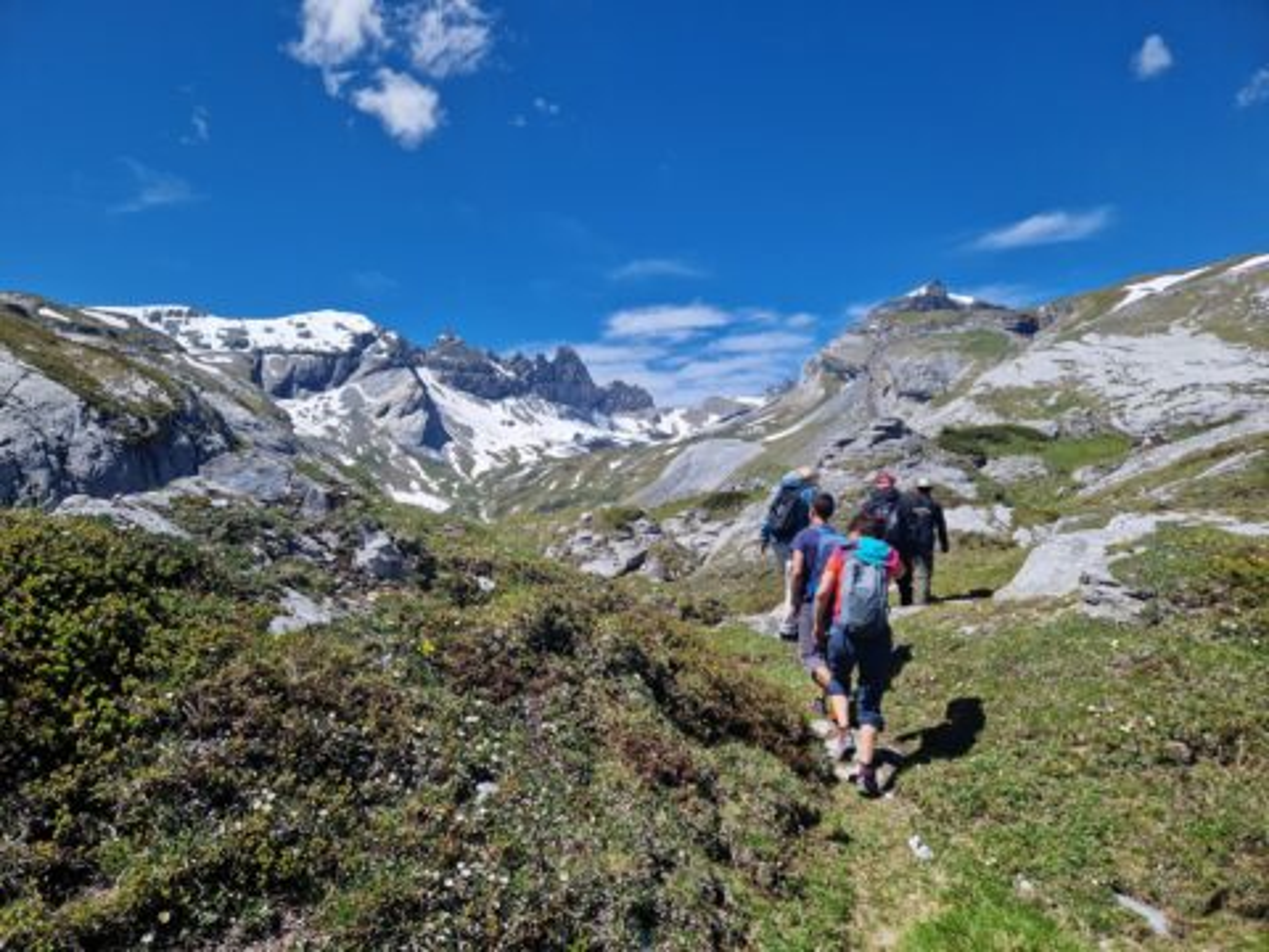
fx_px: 843
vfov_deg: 58.9
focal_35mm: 23
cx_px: 634
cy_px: 476
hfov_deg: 73.9
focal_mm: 5.4
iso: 50
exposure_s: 1/2144
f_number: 1.8
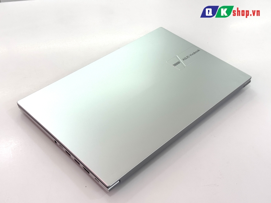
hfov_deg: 39.7
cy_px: 102
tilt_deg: -44.6
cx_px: 136
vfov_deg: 30.3
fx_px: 376
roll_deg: -3.3
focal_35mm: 48
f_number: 1.78
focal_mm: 6.76
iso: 64
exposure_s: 1/276
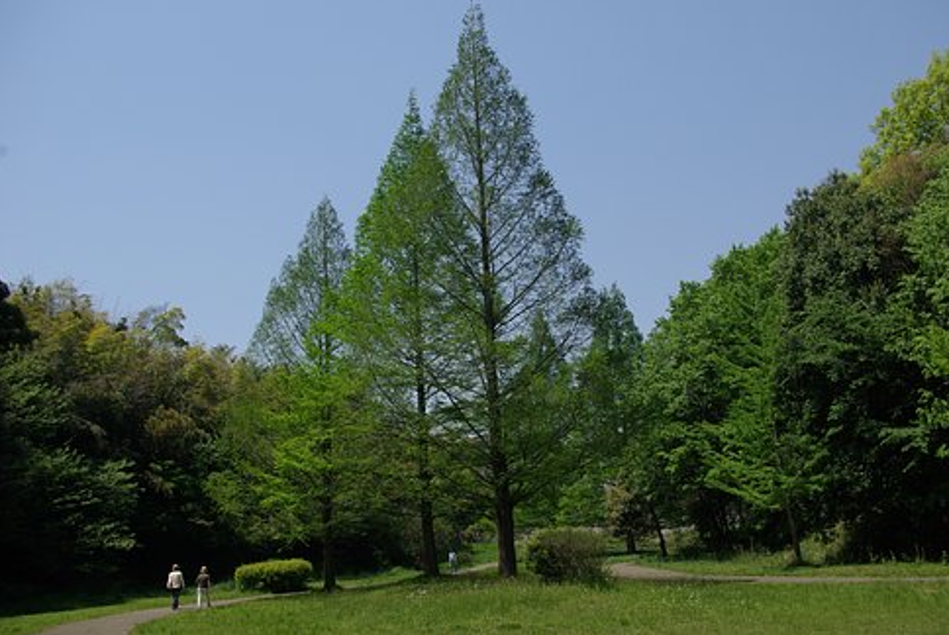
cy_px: 303
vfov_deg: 36.5
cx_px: 498
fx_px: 964
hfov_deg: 52.4
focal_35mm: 37
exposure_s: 1/250
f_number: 8
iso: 100
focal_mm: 23
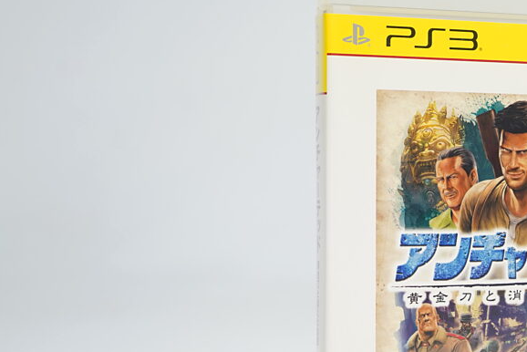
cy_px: 232
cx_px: 516
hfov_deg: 23.5
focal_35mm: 83
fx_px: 1216
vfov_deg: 16.4
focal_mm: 40
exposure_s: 1/40
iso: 250
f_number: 4.5
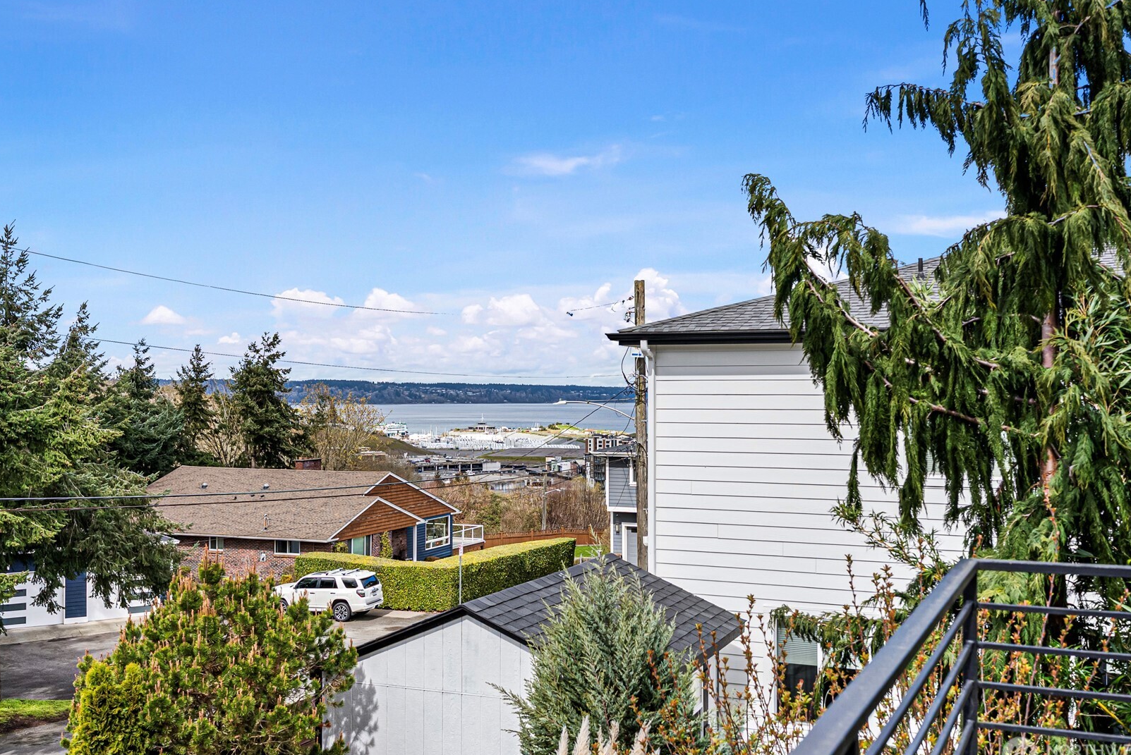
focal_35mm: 37
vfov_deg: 36.0
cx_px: 576
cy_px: 383
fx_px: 1163
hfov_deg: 51.9
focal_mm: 35
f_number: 5.6
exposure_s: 1/2000
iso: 1600
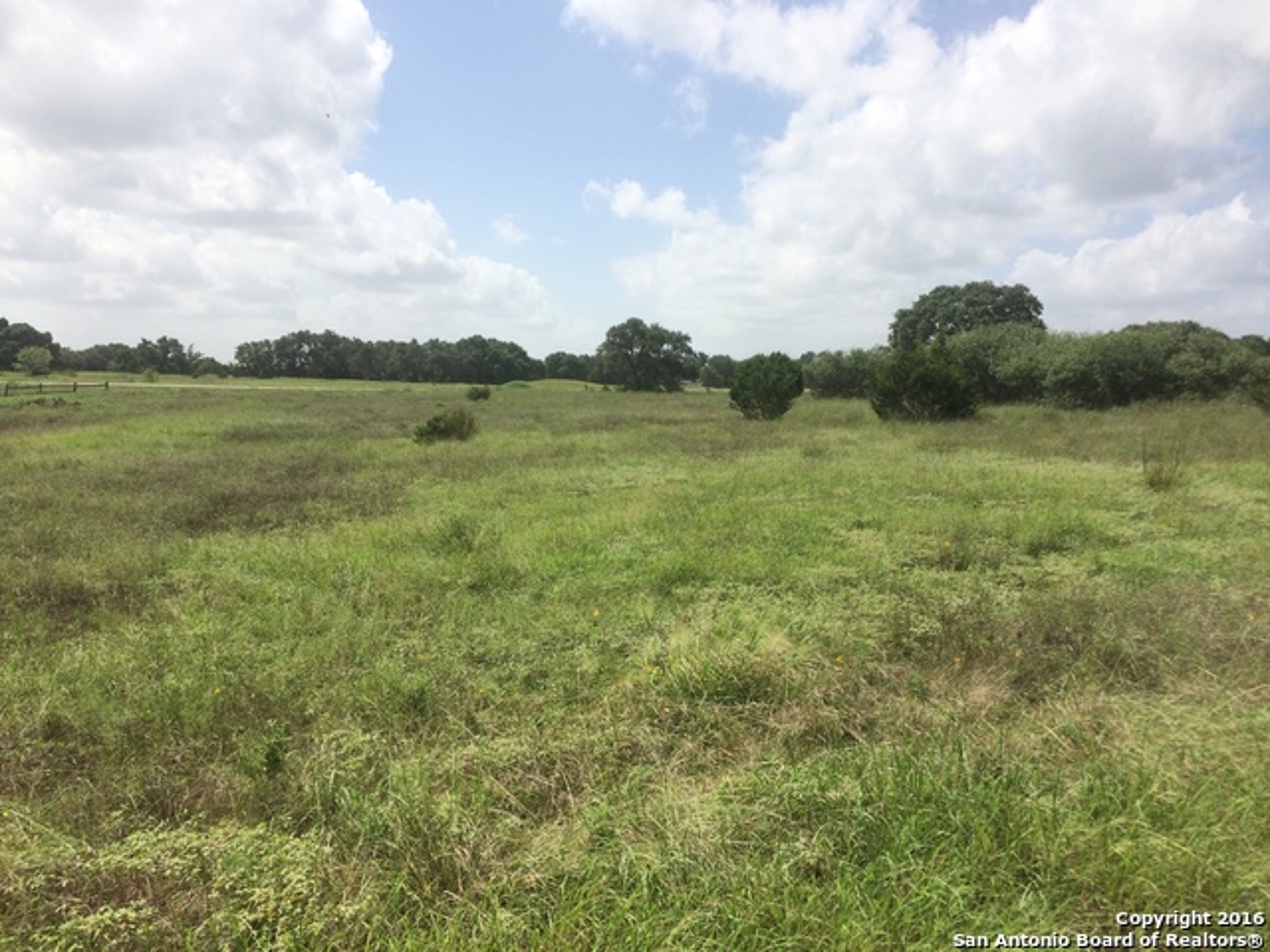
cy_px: 476
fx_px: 1064
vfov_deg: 48.2
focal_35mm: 29
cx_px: 635
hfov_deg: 61.7
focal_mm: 4.15
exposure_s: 1/2933
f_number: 2.2
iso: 32
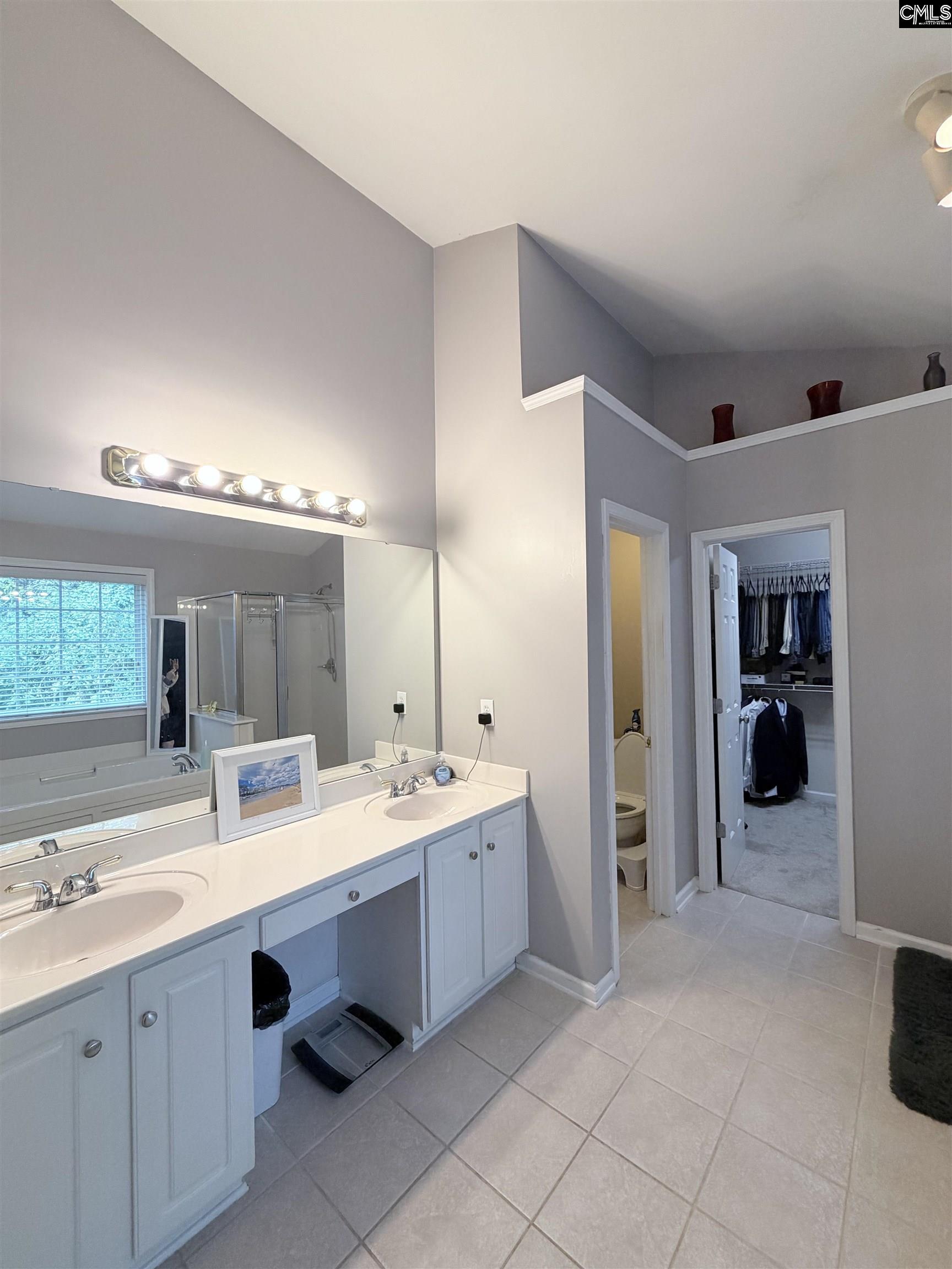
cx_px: 476
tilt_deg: +0.9
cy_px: 634
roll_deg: +1.2
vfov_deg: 102.1
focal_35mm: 14
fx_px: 513
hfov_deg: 85.7
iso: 200
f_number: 2.2
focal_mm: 2.22
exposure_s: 1/120
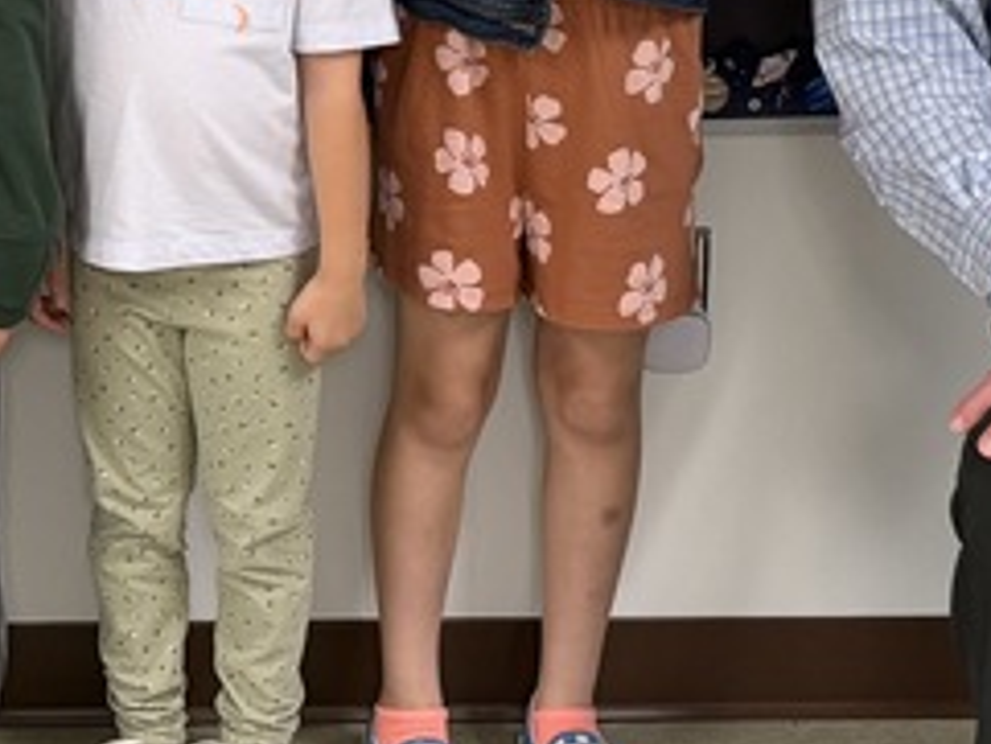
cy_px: -58
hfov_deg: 18.8
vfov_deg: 14.2
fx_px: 2922
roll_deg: +0.9
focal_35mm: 102
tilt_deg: -14.9
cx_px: 58
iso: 250
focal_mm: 6.76
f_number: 1.78
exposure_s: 1/60
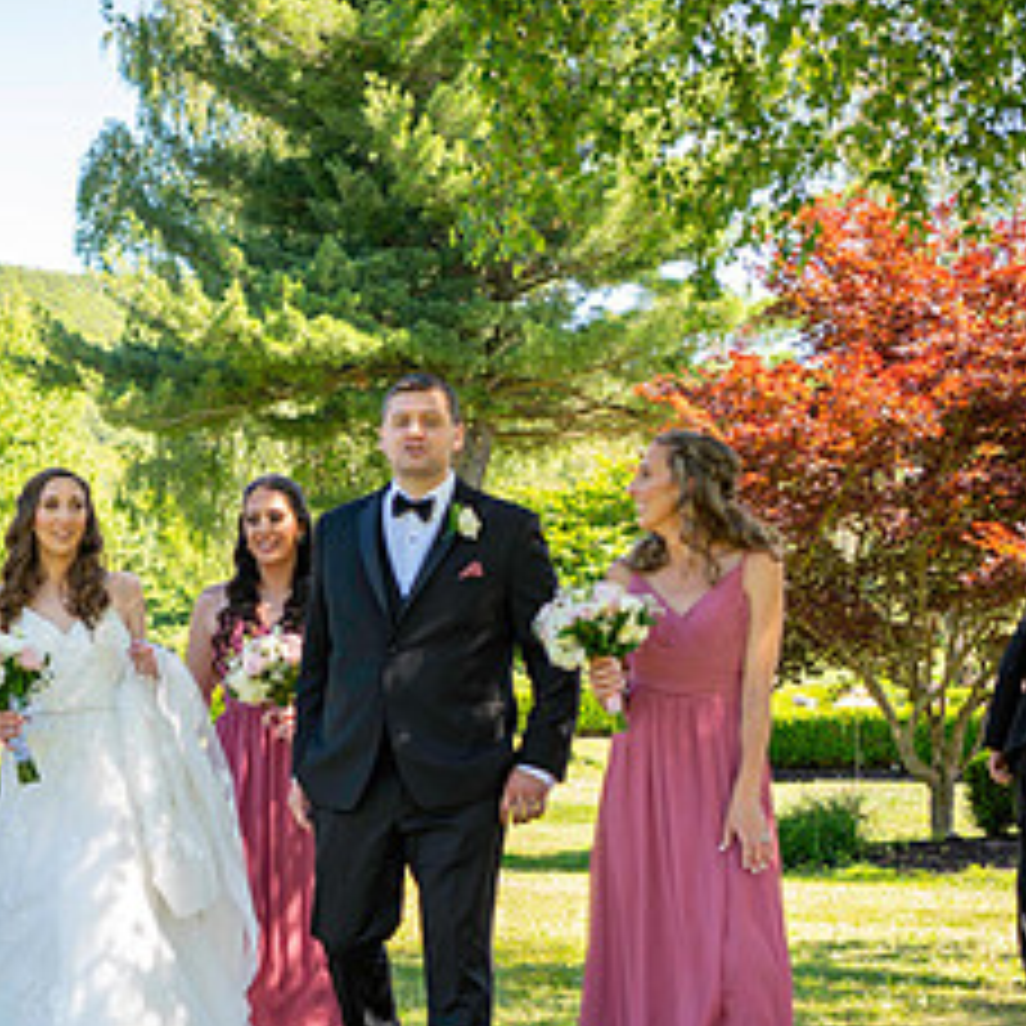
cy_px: 734
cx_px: 72
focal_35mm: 82
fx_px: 2750
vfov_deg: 21.0
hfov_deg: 20.6
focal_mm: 38
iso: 100
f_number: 3.2
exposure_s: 1/250
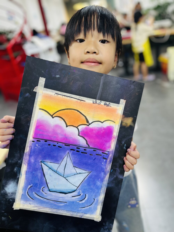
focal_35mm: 26
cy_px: 116
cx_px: 87
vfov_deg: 67.3
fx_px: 174
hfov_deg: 53.1
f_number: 1.6
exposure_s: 1/100
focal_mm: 5.1
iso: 64
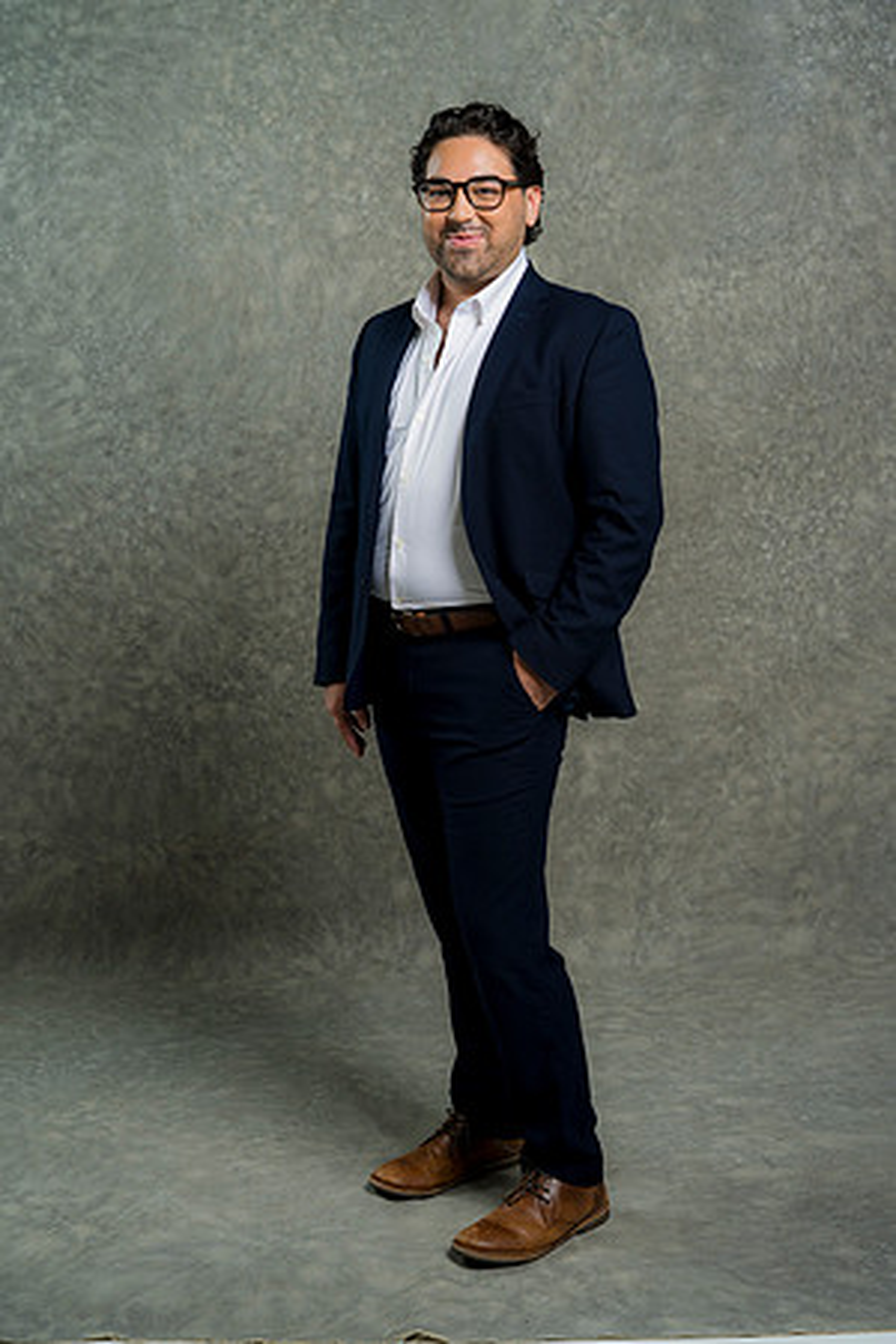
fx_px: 2053
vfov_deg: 36.2
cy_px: 672
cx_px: 448
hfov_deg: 24.6
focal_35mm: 55
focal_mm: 55
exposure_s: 1/160
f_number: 4
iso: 125
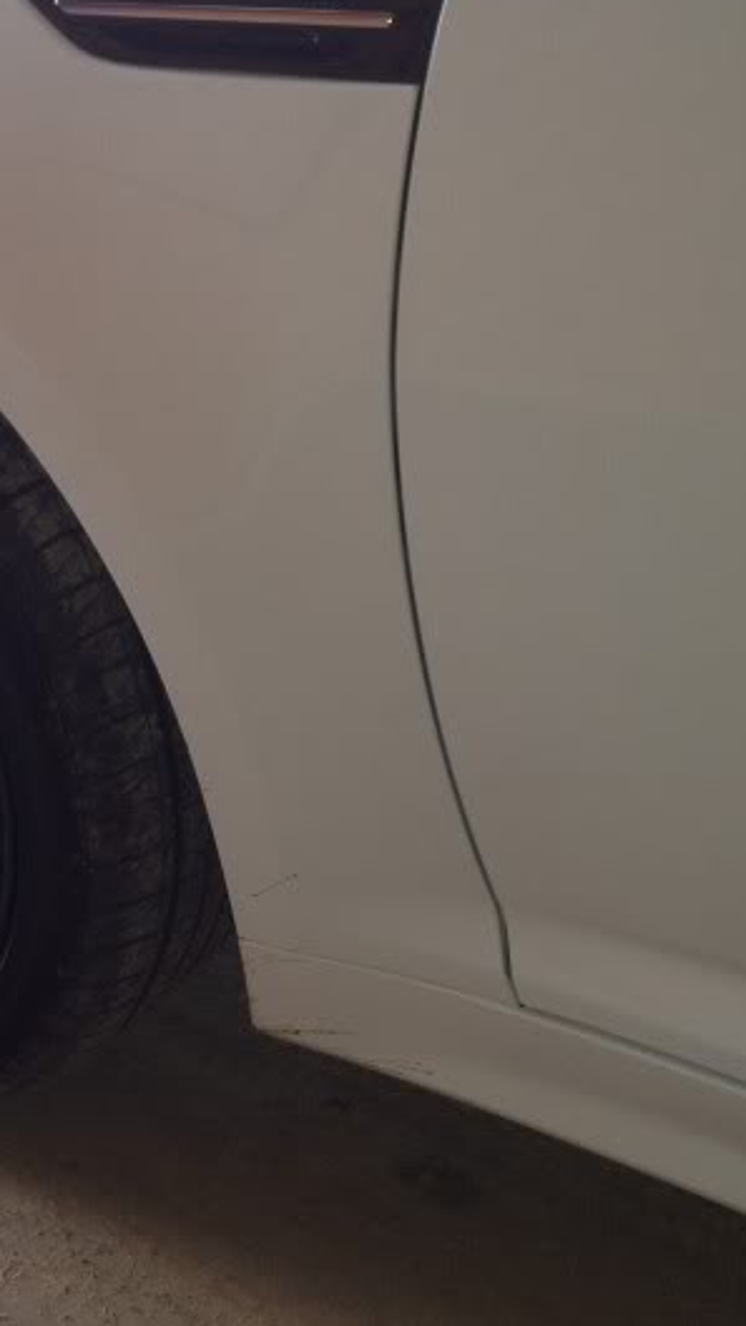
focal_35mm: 74
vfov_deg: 28.6
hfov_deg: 16.1
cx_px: 38
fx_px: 2602
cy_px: 733
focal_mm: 4.3
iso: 80
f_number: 2.4
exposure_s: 1/20
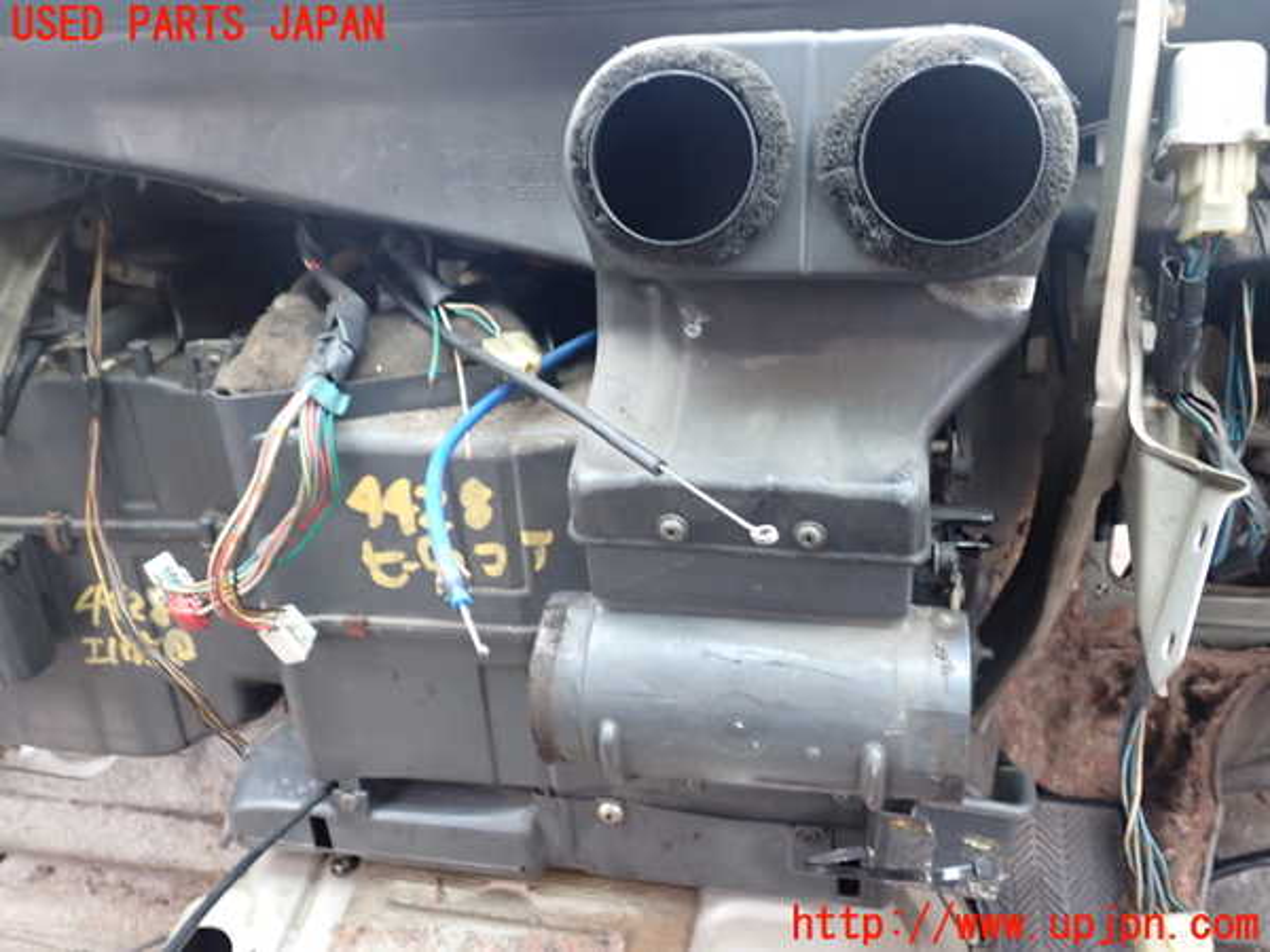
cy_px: 476
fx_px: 1101
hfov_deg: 60.0
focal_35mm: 30
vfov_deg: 46.8
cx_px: 635
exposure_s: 1/30
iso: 500
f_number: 2.3
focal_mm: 5.4
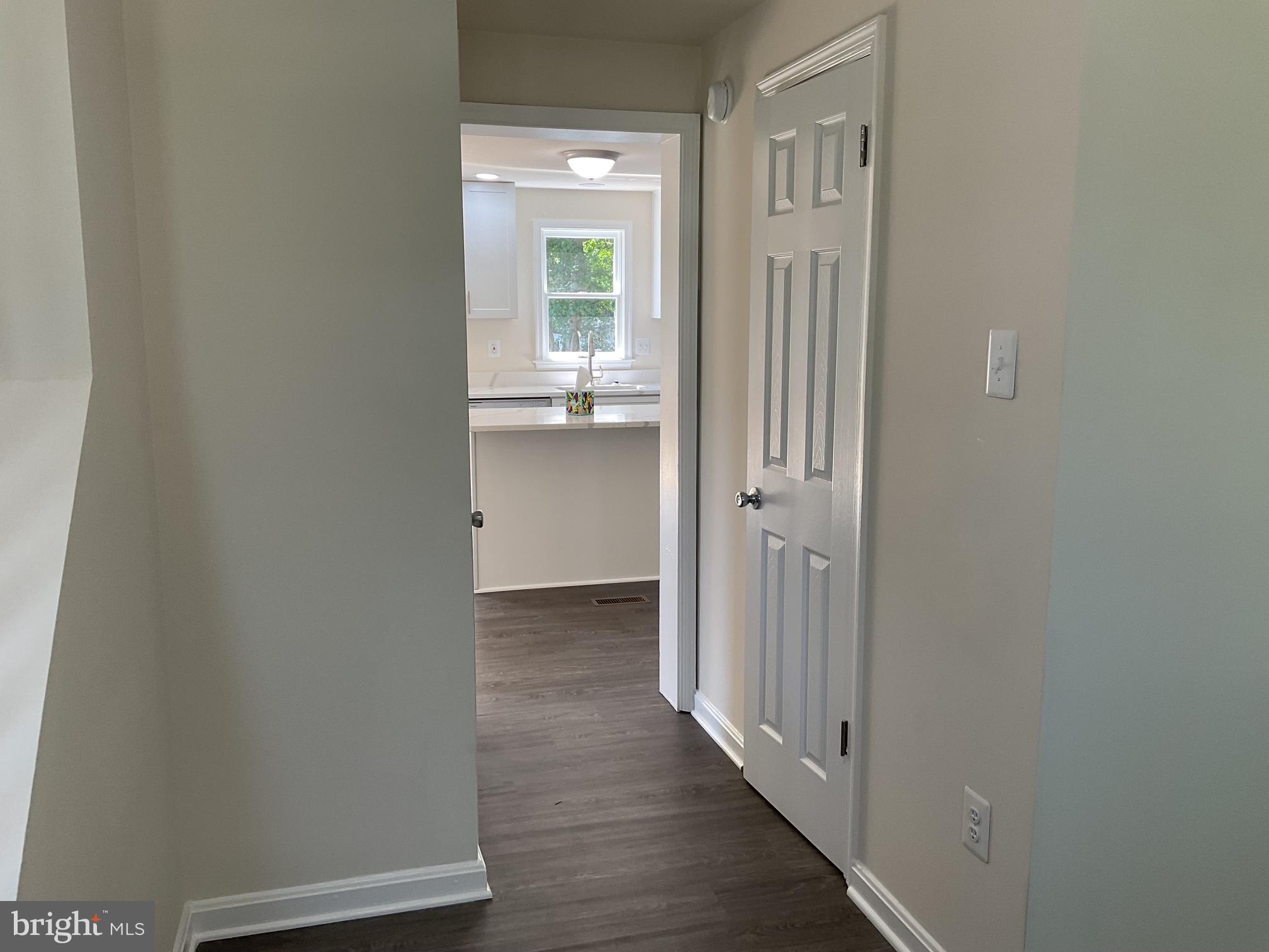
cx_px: 634
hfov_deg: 61.7
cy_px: 476
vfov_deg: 48.2
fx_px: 1063
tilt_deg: -8.7
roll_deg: -0.1
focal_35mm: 29
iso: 40
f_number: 1.8
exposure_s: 1/60
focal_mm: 3
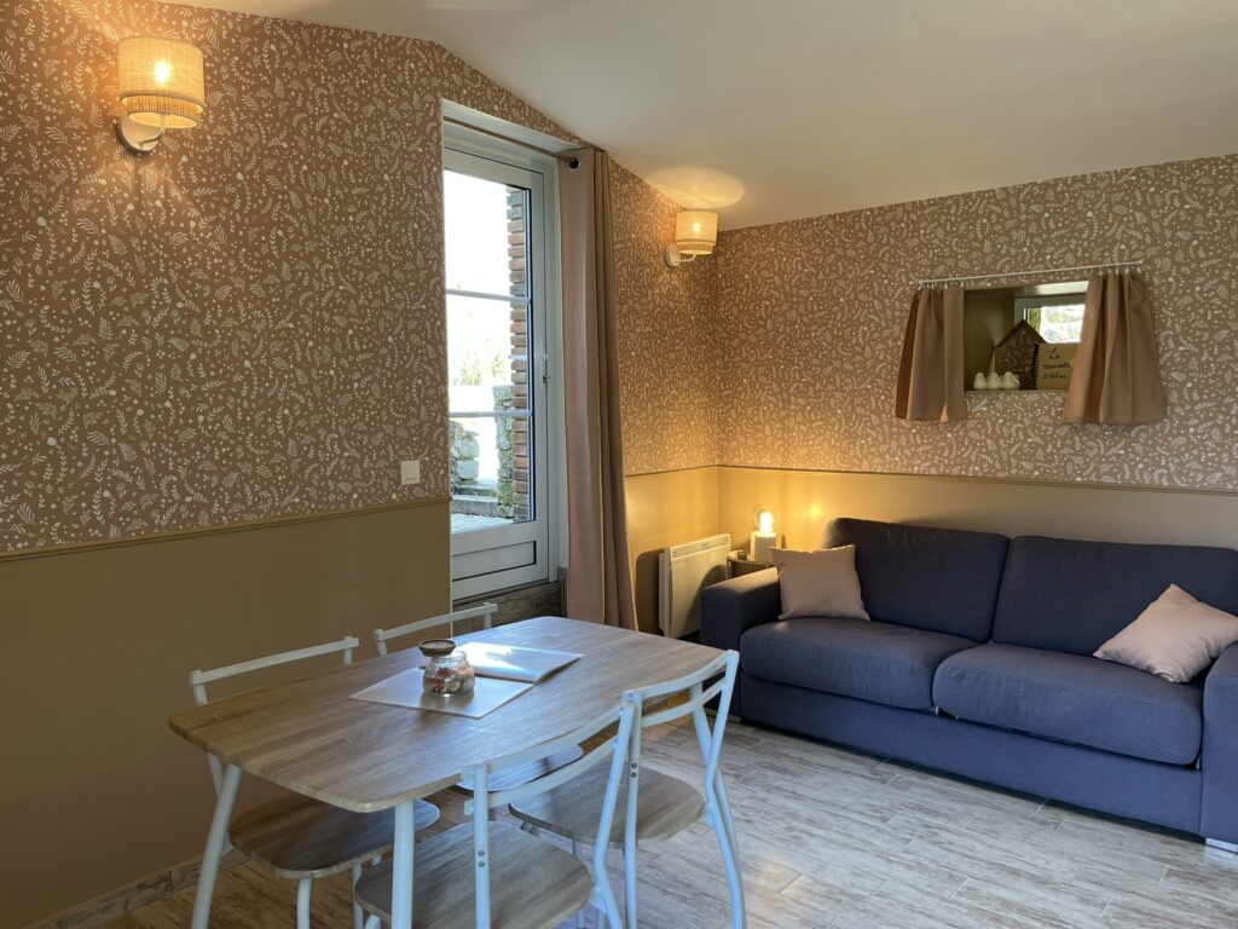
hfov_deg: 67.3
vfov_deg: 53.1
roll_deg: +0.8
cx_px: 619
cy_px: 464
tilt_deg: -4.4
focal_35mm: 26
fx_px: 930
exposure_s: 1/100
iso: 100
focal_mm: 5.1
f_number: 1.6
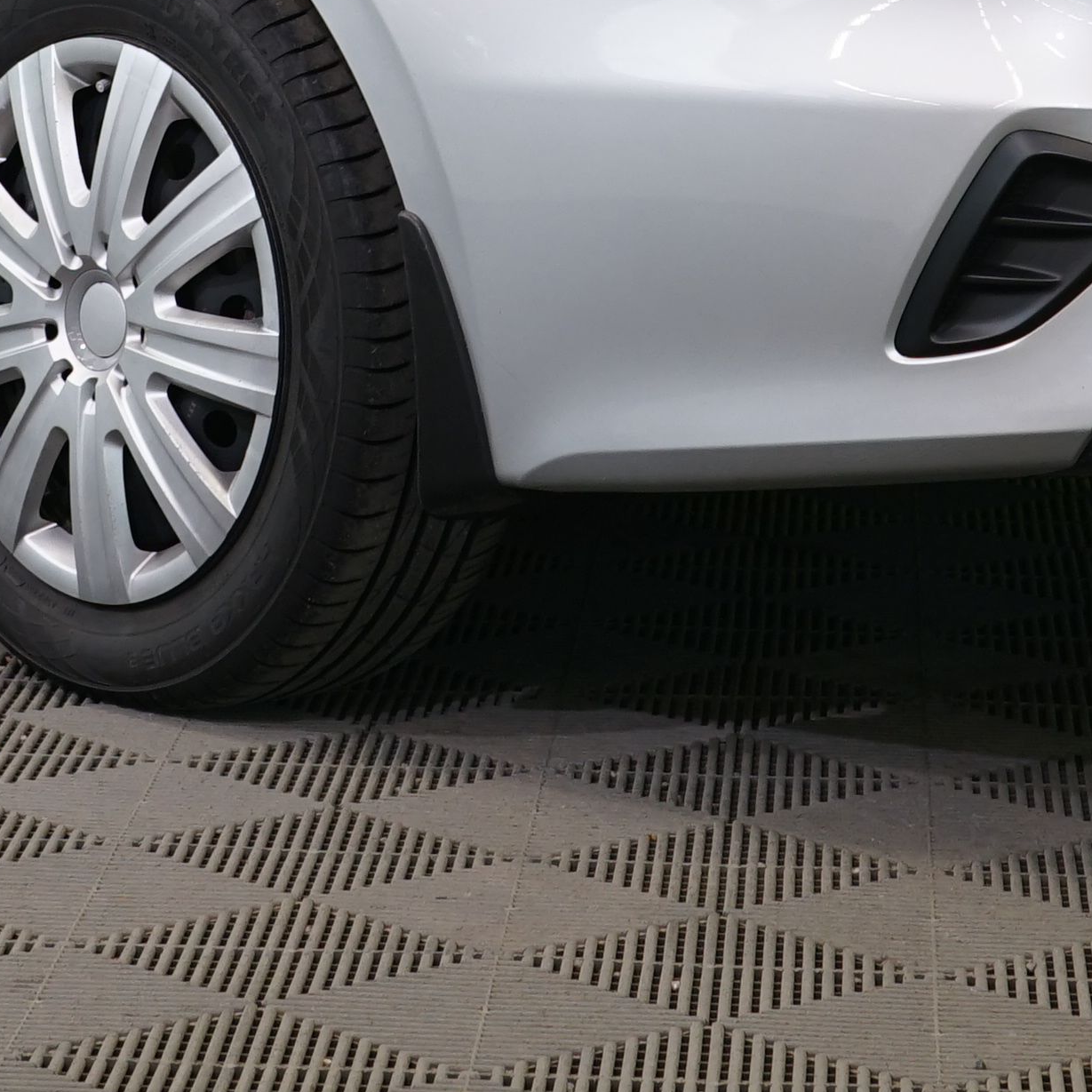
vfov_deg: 10.2
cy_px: -497
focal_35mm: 166
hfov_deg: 10.5
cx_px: 396
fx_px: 5925
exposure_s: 1/30
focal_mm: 40
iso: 400
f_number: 5.6
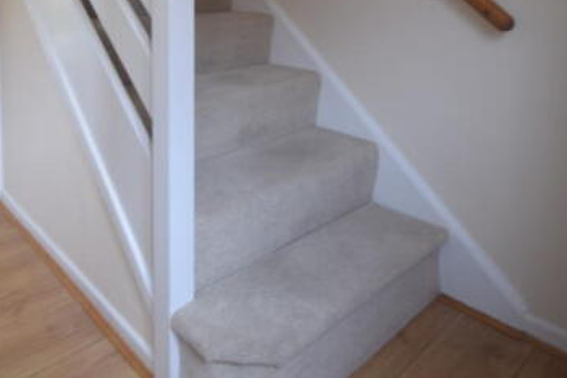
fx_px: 441
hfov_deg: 64.1
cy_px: 48
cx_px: 198
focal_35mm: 28
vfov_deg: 43.0
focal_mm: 10
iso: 100
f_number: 3.5
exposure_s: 1/13
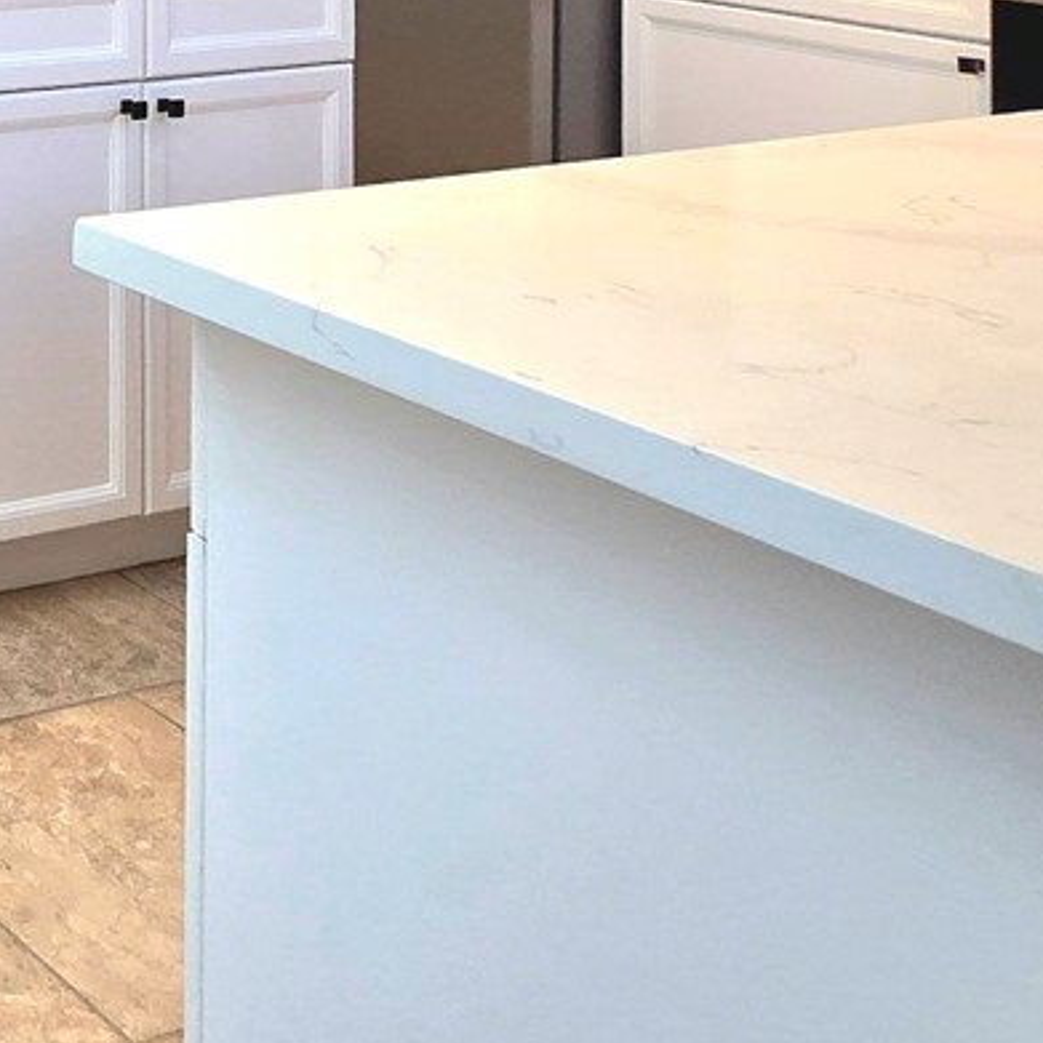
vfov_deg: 29.3
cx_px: -774
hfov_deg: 22.8
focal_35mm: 47
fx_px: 1602
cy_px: -301
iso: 64
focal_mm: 2.2
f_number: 2.2
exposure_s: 1/60.2
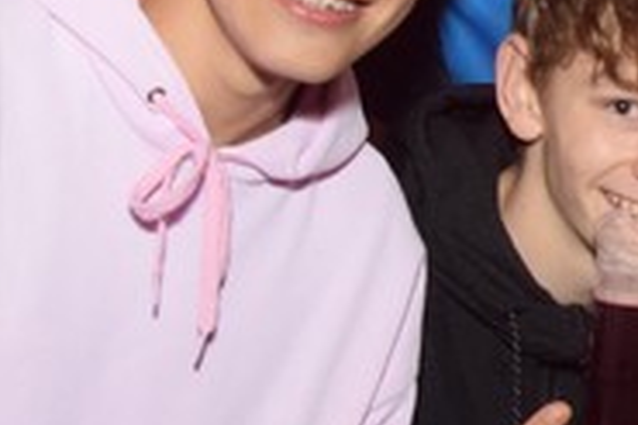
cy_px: 114
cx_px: 1078
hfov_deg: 11.8
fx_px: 2904
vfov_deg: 8.3
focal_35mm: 164
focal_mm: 20
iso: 1600
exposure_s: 1/30
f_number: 3.5
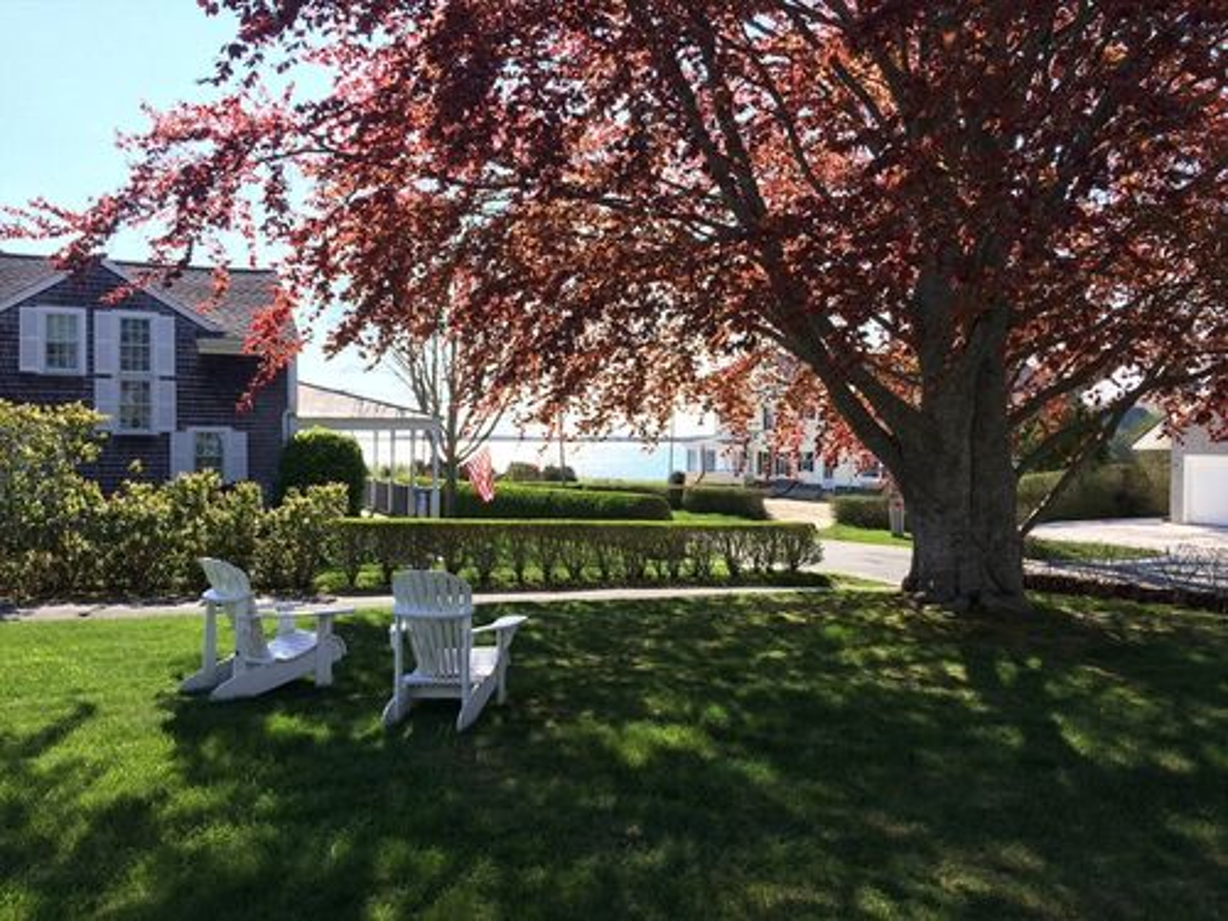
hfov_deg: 61.7
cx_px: 614
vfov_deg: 48.2
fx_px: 1029
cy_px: 460
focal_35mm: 29
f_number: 2.2
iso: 32
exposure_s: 1/855
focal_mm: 4.15
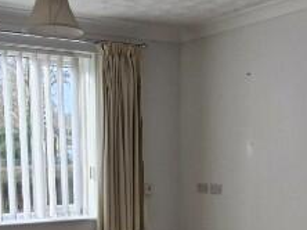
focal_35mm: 60
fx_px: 532
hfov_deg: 32.2
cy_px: 238
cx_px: 156
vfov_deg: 23.2
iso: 64
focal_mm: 1.74
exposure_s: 1/100
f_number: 2.2
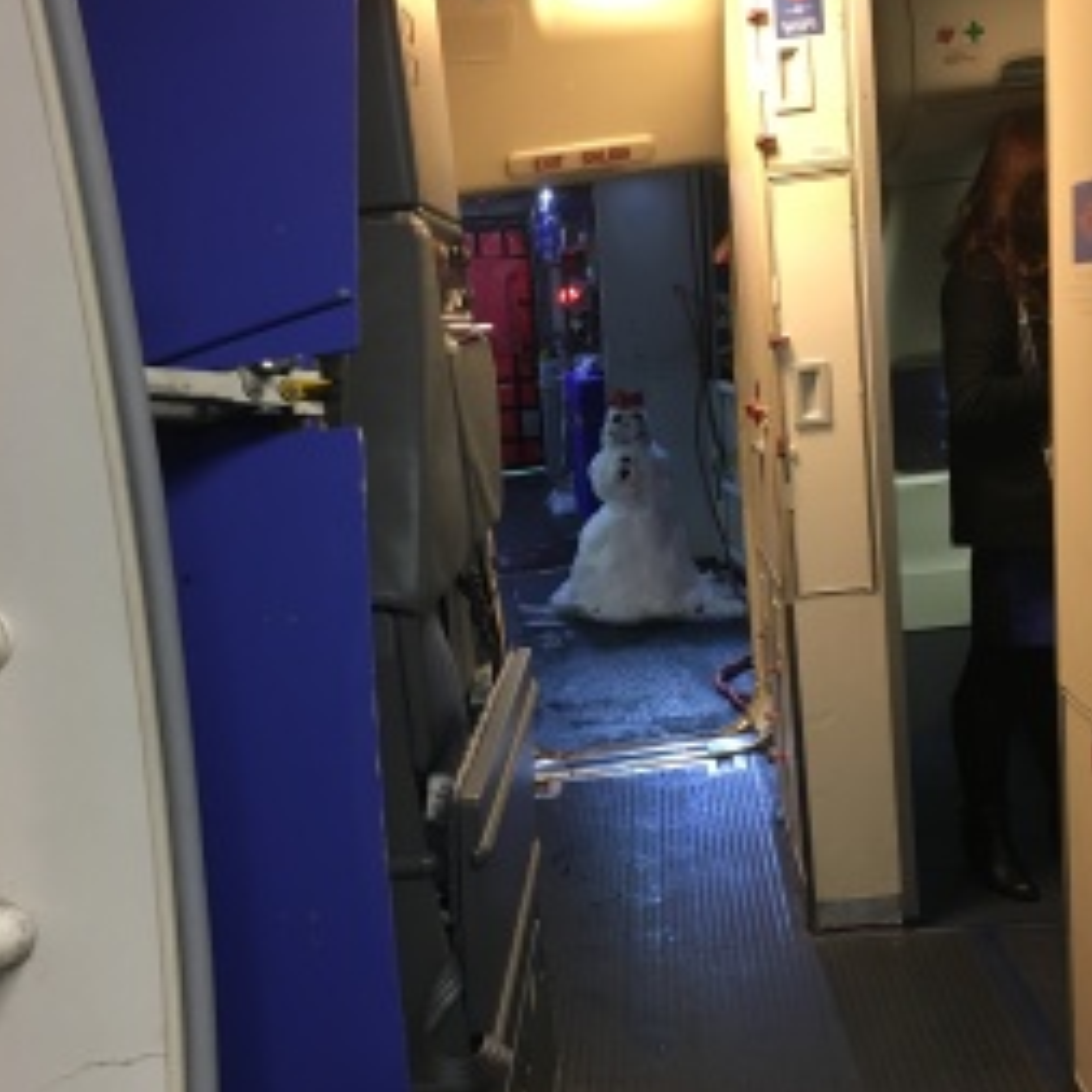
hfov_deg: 44.9
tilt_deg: -14.6
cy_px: 626
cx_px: 578
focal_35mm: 37
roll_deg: +6.8
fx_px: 1321
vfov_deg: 44.8
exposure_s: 1/30
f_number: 2.2
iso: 160
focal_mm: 4.15
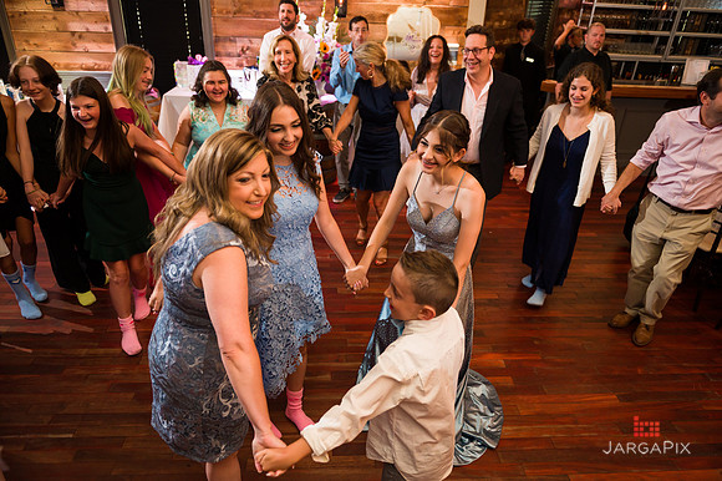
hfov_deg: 73.8
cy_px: 240
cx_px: 361
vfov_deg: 53.1
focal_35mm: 24
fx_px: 481
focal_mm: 24
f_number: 3.2
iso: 1250
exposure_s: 1/125
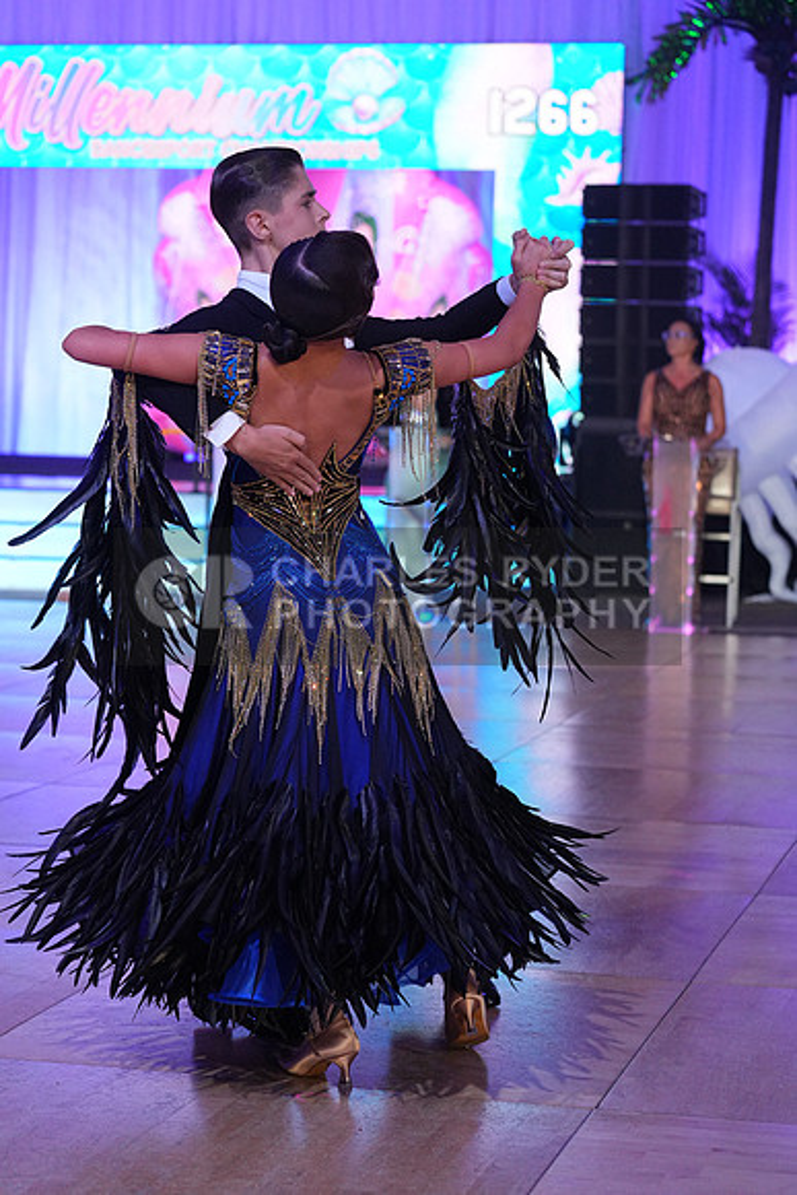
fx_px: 2721
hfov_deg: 16.7
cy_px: 598
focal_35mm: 82
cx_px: 398
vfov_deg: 24.8
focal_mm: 82
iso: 2000
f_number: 4
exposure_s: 1/400
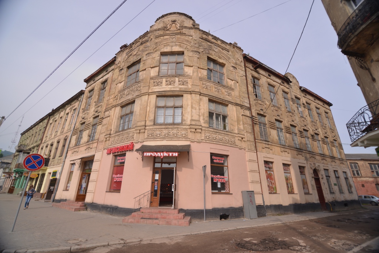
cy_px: 126
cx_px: 190
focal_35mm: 16
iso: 200
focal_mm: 16
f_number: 4.5
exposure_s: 1/1250
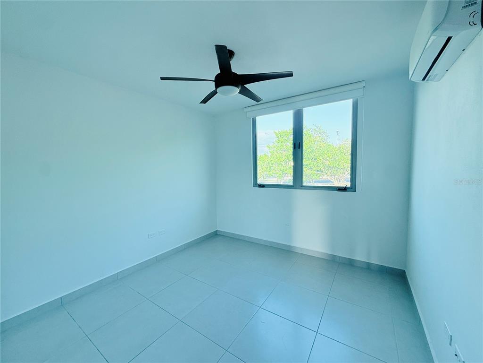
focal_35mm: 14
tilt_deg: -3.5
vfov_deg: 85.7
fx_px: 195
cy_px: 182
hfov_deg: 102.1
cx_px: 242
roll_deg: +0.6
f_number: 2.2
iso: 80
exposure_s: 1/99
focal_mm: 2.22
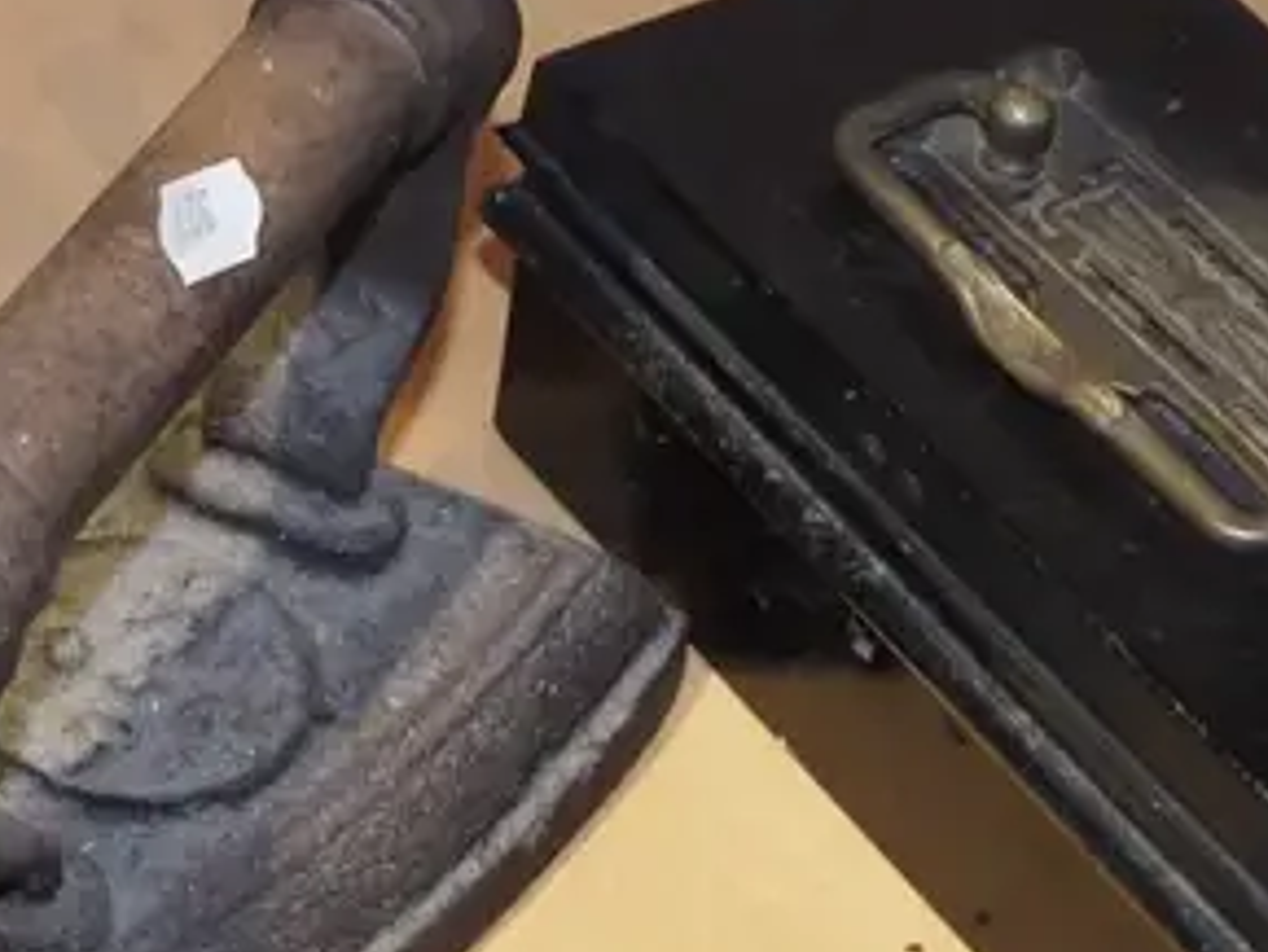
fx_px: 5973
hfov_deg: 11.9
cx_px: -184
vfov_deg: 9.1
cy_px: 382
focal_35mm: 163
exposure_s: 1/60
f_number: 5.6
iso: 1600
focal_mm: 23
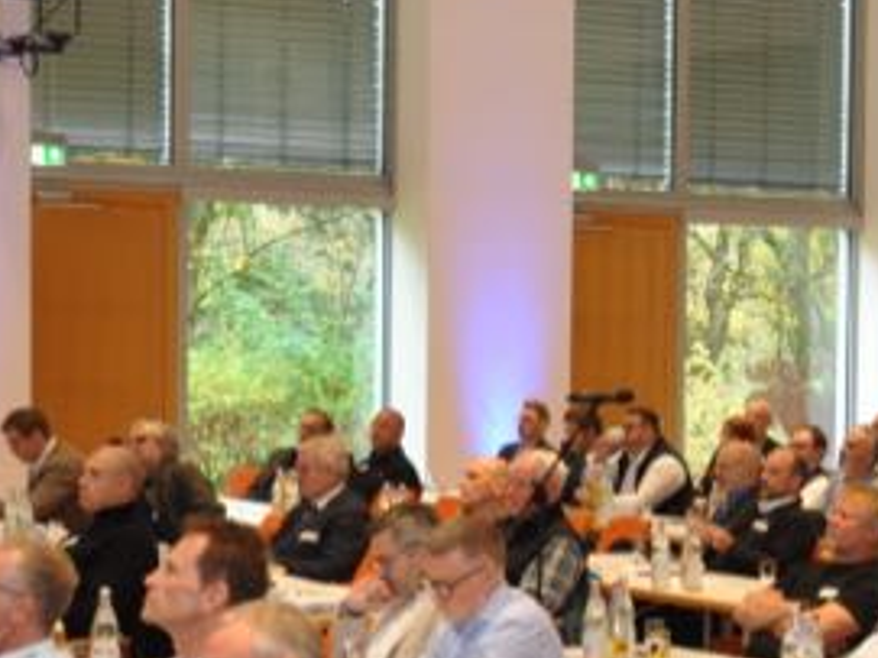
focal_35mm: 133
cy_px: 515
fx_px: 3366
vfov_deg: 11.1
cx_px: 1247
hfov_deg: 14.1
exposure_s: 1/60
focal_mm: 25
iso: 560
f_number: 4
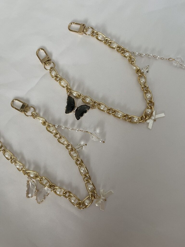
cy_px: 124
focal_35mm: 26
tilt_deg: -77.5
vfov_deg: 67.3
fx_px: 185
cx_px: 92
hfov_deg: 53.1
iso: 160
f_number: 1.6
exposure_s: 1/60
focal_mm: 5.1
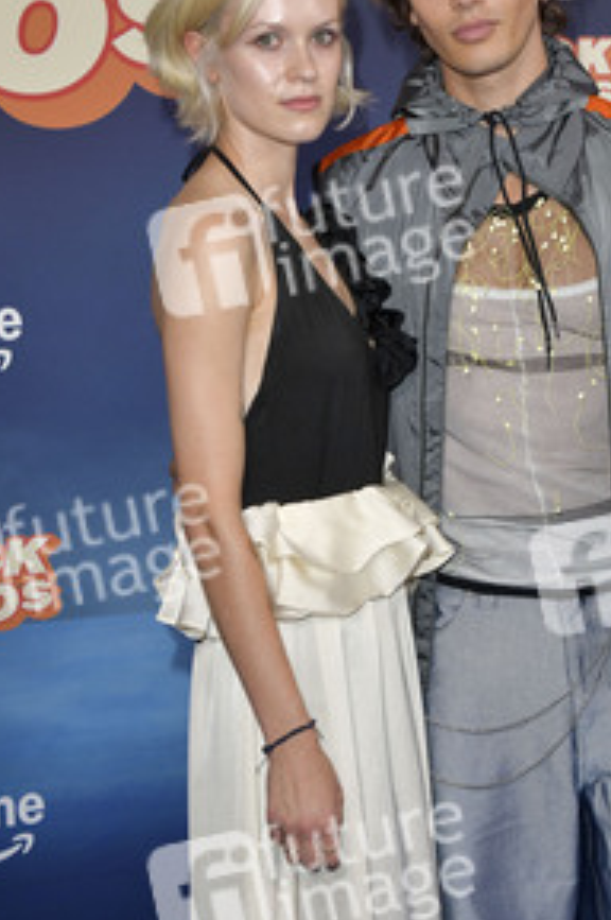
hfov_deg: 22.1
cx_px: 404
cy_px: 401
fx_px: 1557
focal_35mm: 61
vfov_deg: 32.9
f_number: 6.3
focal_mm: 44
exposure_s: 1/200
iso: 800
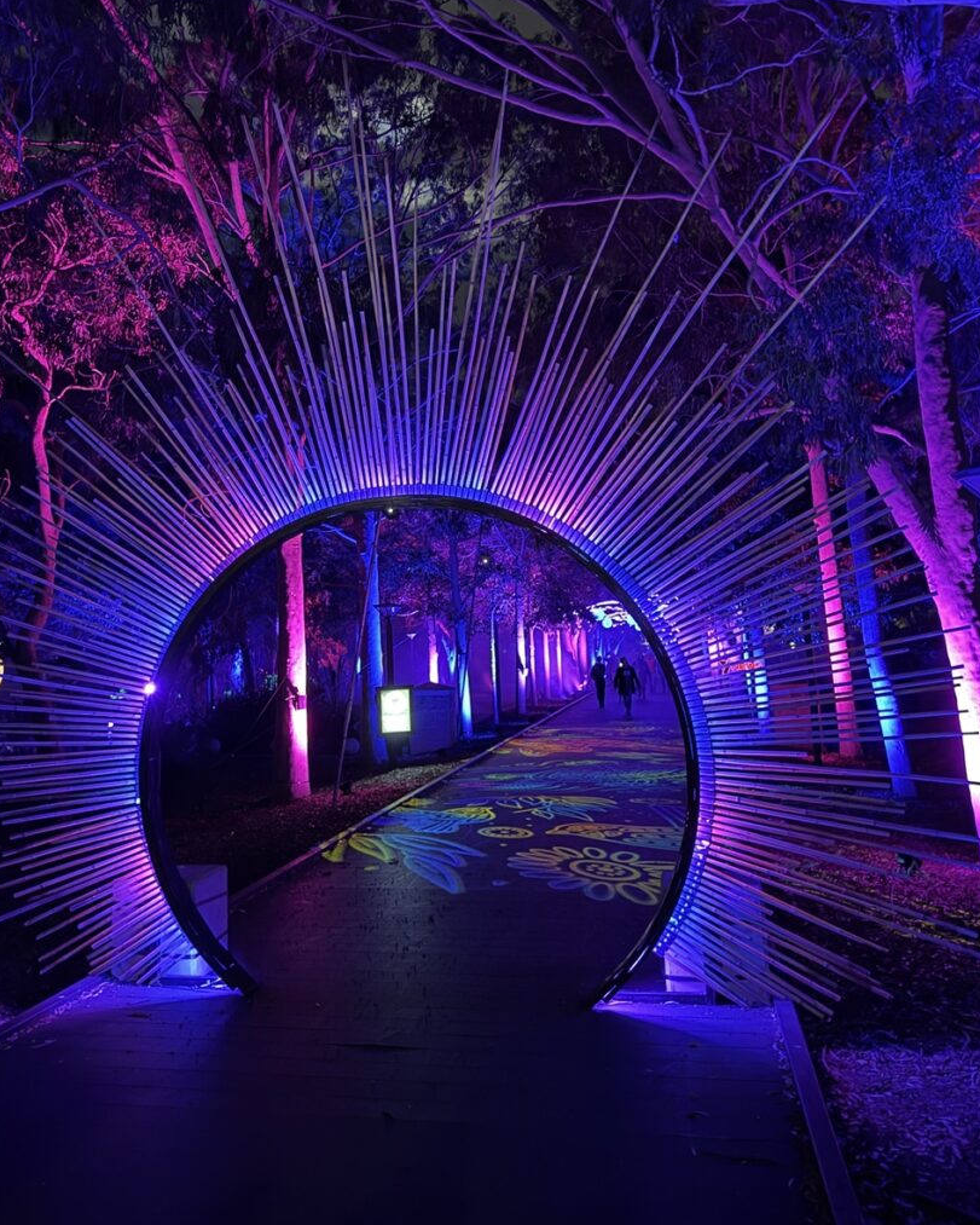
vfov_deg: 55.1
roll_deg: +0.2
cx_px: 411
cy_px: 466
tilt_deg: +10.1
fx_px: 1160
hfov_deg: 45.7
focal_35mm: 32
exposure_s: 1/10
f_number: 1.78
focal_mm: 6.76
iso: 1000
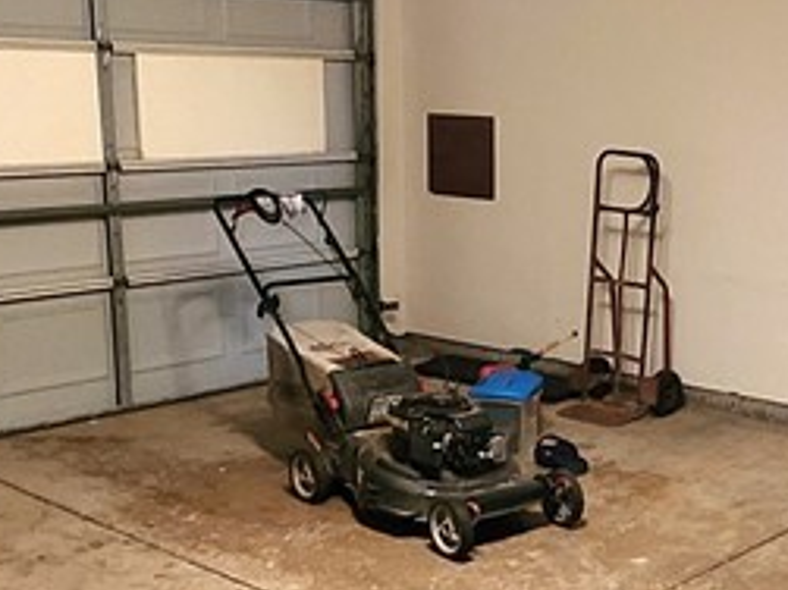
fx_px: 1206
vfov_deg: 27.3
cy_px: 392
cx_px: 706
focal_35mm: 53
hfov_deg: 34.2
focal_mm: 2.2
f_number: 2.2
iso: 800
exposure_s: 1/24
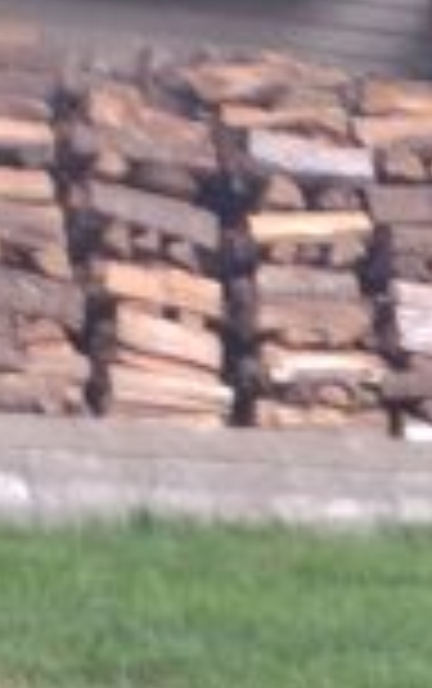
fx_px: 3588
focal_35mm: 191
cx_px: 1125
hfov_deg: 6.5
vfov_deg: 9.2
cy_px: 1938
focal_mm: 4.71
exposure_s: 1/60
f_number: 1.7
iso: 138
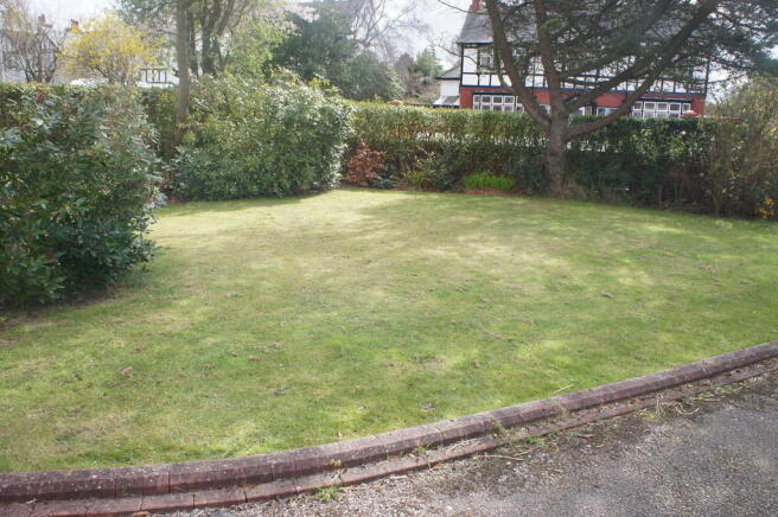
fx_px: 615
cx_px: 389
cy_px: 258
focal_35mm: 28
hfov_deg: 64.6
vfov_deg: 45.6
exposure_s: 1/100
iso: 200
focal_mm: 19
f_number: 10
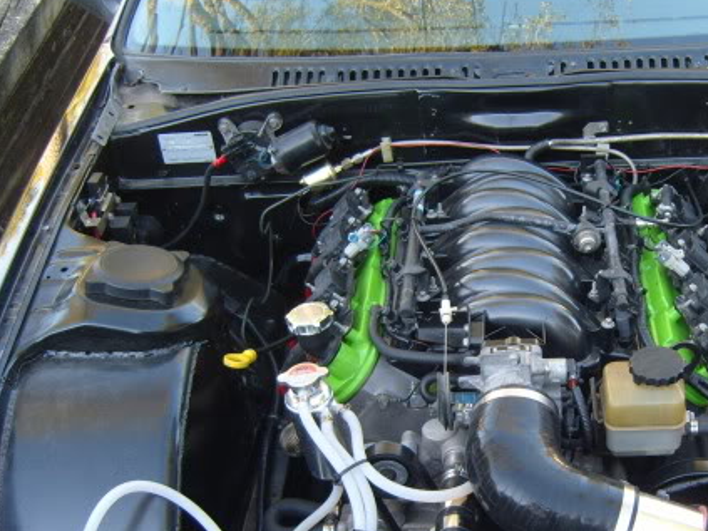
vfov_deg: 27.2
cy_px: 377
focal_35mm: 53
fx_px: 1084
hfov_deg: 35.6
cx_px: 499
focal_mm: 7.4
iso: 80
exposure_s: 1/60
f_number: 2.8
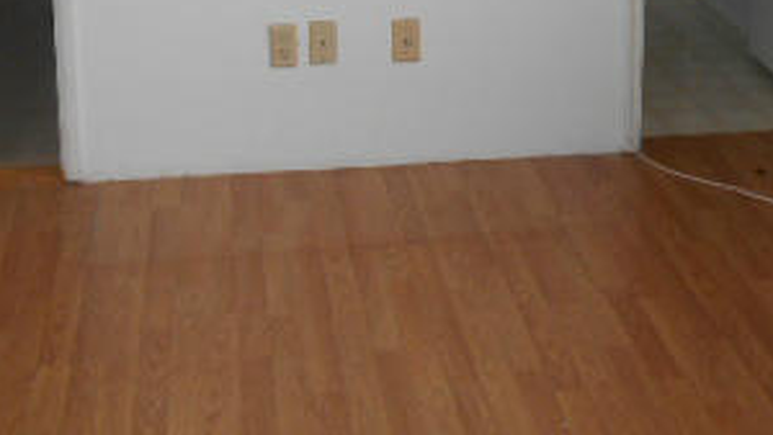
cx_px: 407
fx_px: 1476
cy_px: -118
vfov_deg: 16.0
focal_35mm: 72
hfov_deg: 29.3
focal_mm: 5.5
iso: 200
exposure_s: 1/25
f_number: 3.6
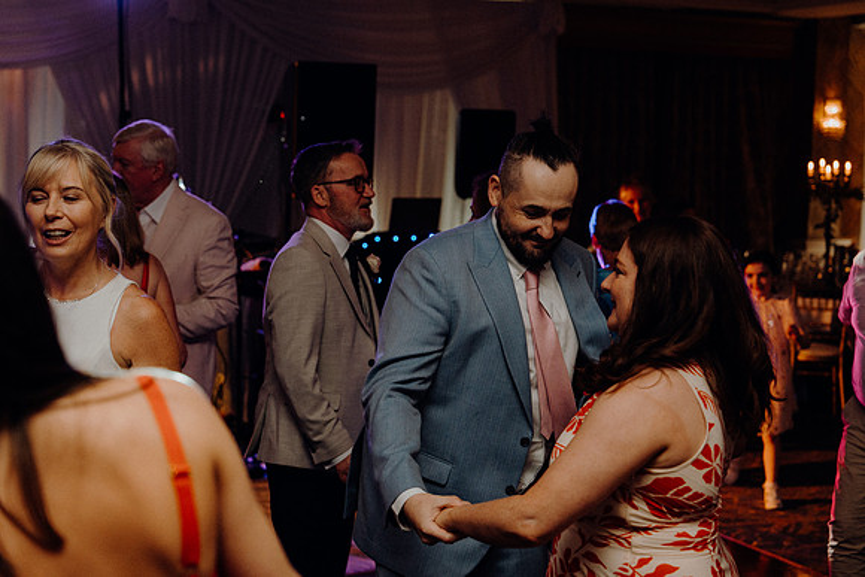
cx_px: 432
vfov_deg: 22.6
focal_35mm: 60
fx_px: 1442
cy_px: 288
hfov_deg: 33.4
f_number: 3.5
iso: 2500
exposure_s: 1/200
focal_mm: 60
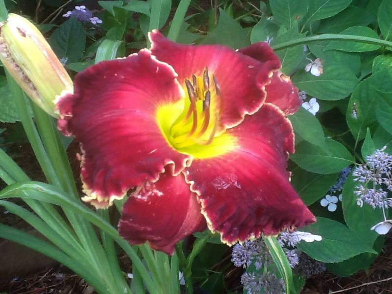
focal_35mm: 44
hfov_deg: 42.9
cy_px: 147
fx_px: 498
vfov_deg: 32.9
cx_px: 196
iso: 64
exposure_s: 1/120
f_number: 2.4
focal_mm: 2.03
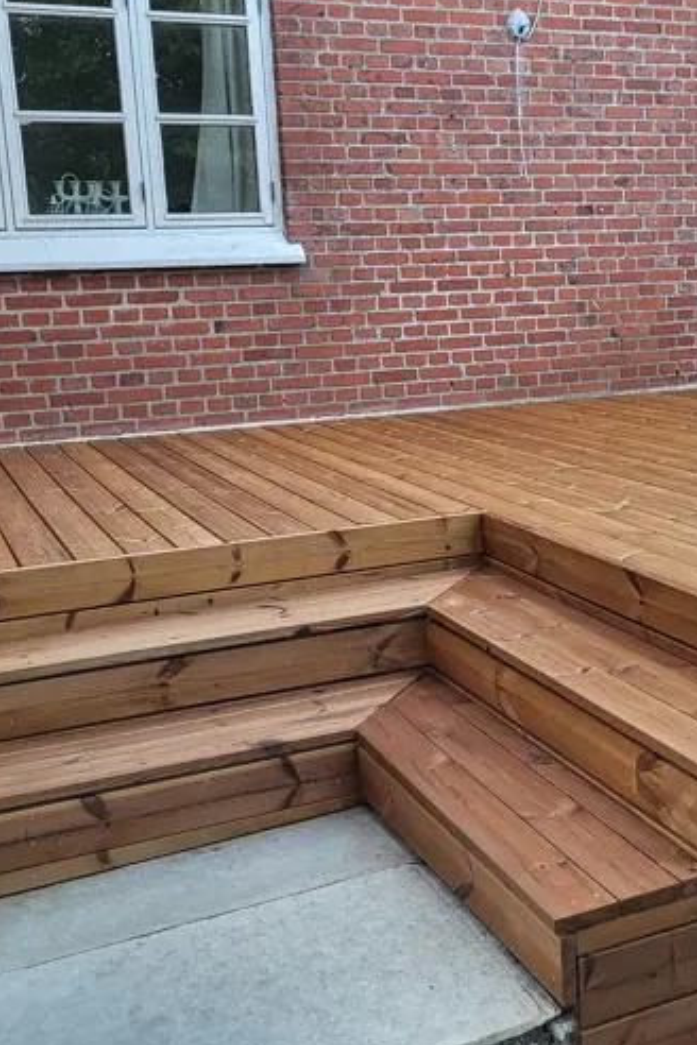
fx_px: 1278
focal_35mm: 44
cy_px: 514
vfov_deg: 44.5
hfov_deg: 30.0
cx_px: 529
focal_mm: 5.4
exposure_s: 1/100
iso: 200
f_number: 1.8
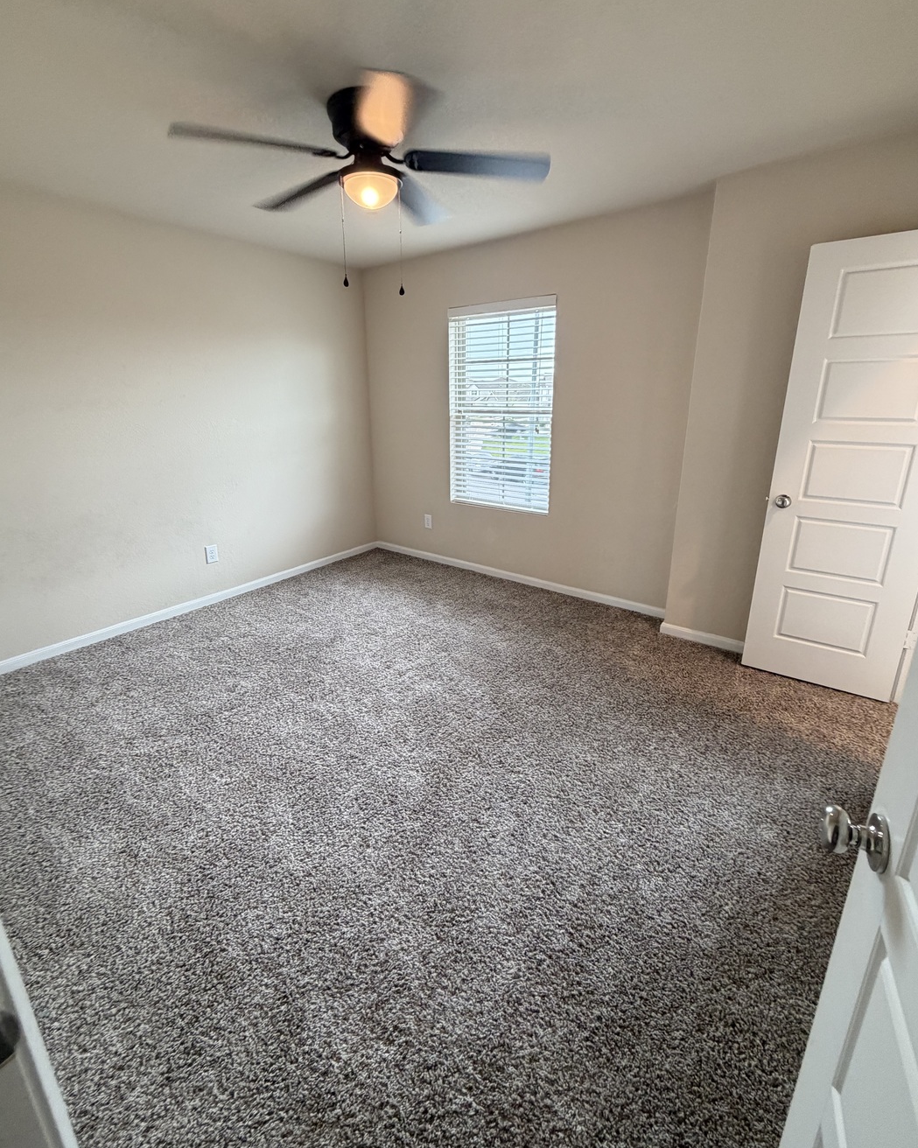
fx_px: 510
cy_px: 536
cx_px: 452
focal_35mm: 15
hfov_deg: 84.0
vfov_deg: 96.7
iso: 250
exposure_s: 1/60
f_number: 2.2
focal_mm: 2.22
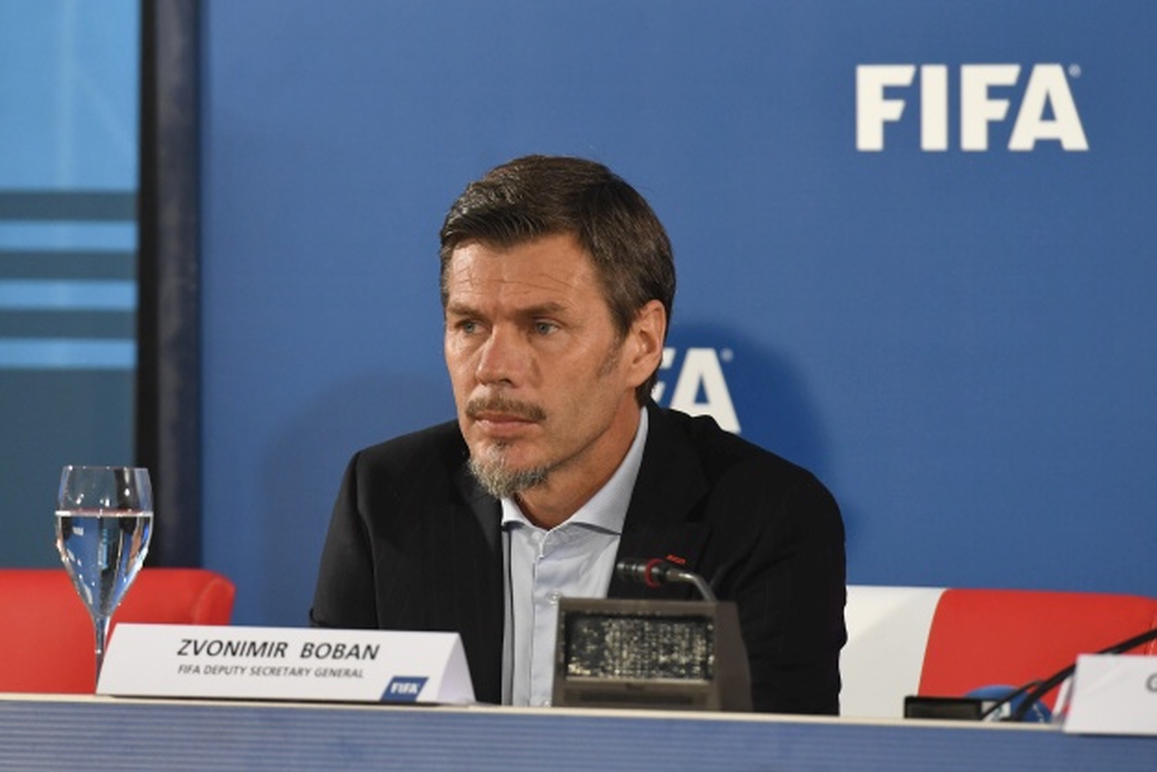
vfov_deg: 4.6
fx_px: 9643
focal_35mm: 300
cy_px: 386
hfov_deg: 6.9
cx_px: 578
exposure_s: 1/500
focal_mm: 200
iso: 2000
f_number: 4.5
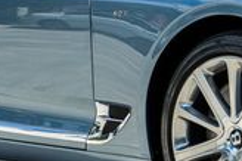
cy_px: 16
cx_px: 205
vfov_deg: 5.0
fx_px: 1833
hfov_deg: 7.5
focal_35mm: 273
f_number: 8
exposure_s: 1/160
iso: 200
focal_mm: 43
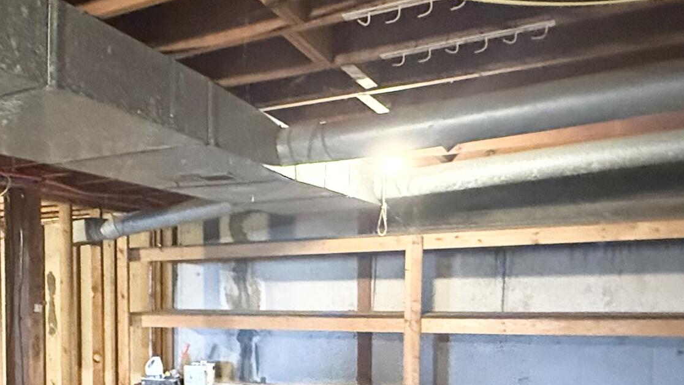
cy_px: 325
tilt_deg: -2.3
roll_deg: +0.8
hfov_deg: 42.7
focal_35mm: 41
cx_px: 2
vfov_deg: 28.2
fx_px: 744
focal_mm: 2.22
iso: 1250
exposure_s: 1/30
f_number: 2.2
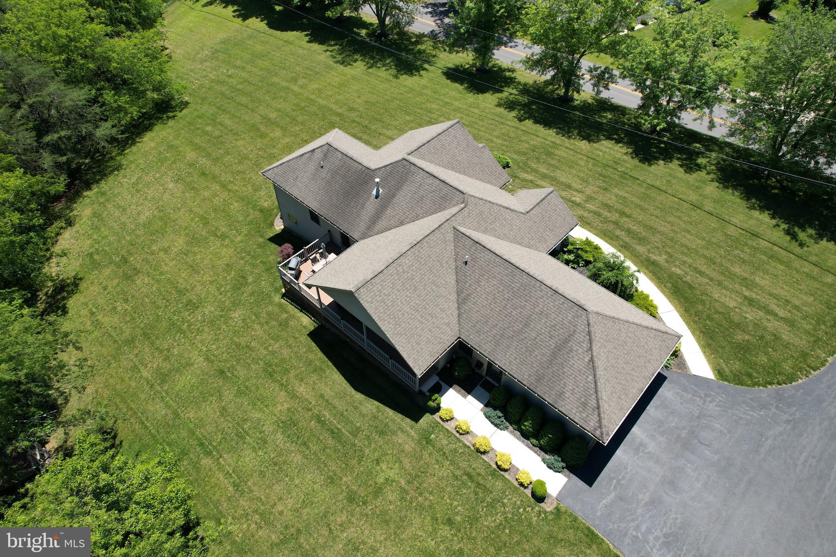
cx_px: 418
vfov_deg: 57.2
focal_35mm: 22
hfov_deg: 78.6
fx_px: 511
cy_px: 278
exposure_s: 1/1250
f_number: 2.8
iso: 110
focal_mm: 8.38
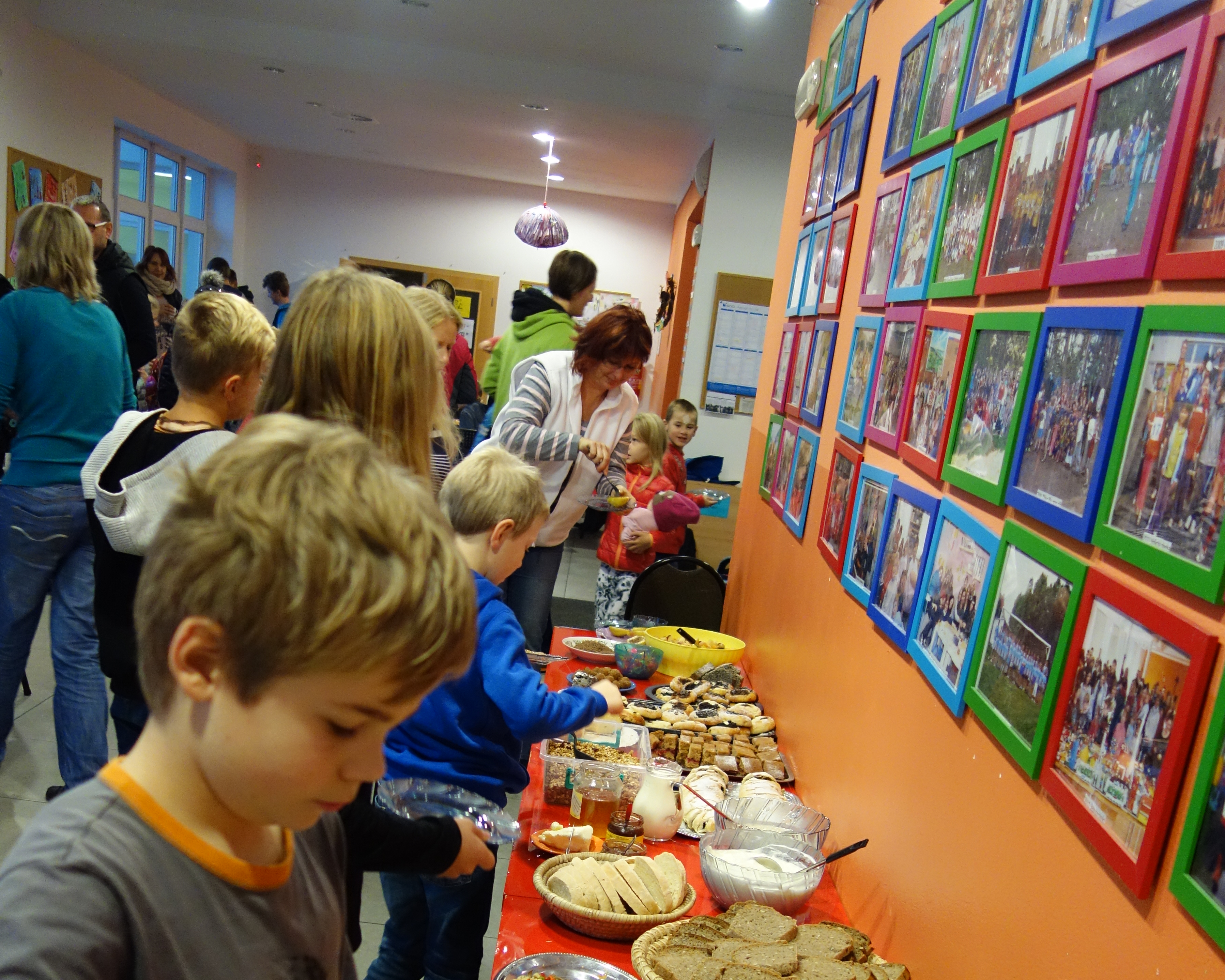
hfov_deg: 45.8
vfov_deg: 36.3
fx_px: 1450
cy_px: 761
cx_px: 604
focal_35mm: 40
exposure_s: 1/60
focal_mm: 10.4
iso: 800
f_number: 1.8
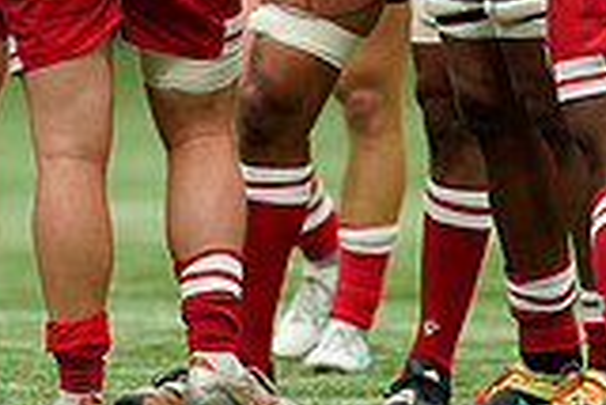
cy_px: -83
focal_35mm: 1446
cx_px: 182
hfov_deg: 1.4
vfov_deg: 1.0
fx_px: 24363
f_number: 2.8
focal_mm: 400
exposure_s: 1/2000
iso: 2500
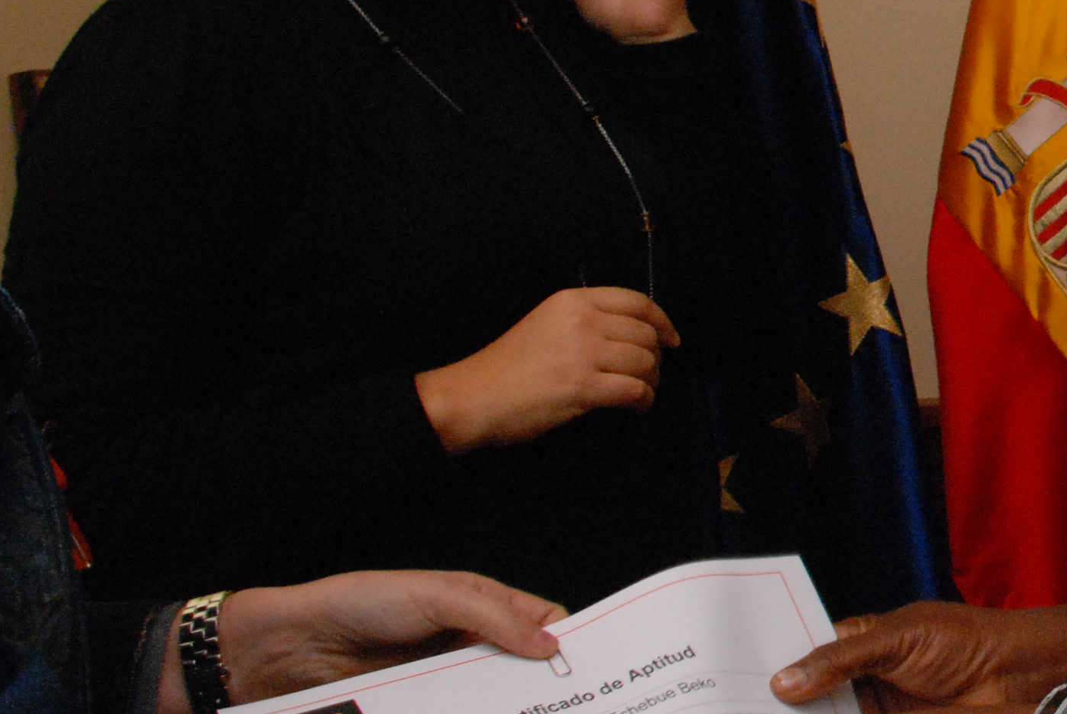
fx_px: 2225
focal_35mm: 75
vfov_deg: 18.1
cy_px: 139
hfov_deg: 23.9
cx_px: 1359
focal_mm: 18
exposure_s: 1/60
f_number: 8
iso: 1250
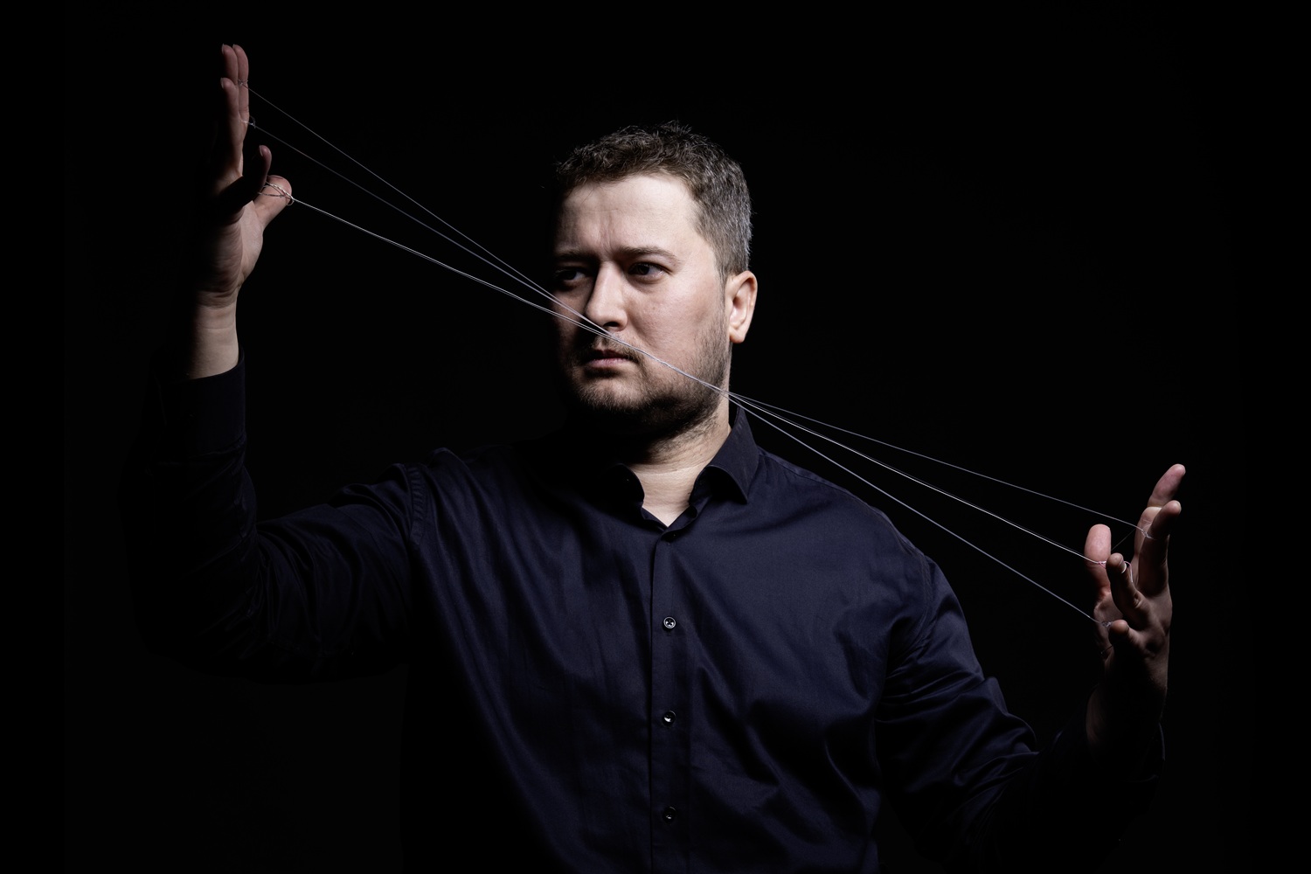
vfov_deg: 16.3
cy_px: 437
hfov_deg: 24.2
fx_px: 3059
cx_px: 656
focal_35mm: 84
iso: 100
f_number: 9
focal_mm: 84
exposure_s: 1/160
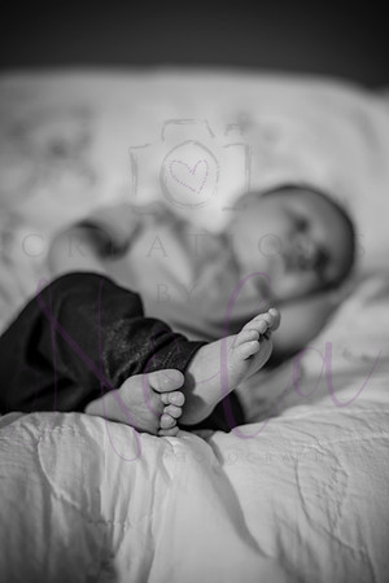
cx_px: 194
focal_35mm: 50
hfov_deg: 27.0
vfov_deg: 39.6
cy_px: 292
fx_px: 810
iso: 800
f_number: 2.5
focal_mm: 50
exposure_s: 1/60
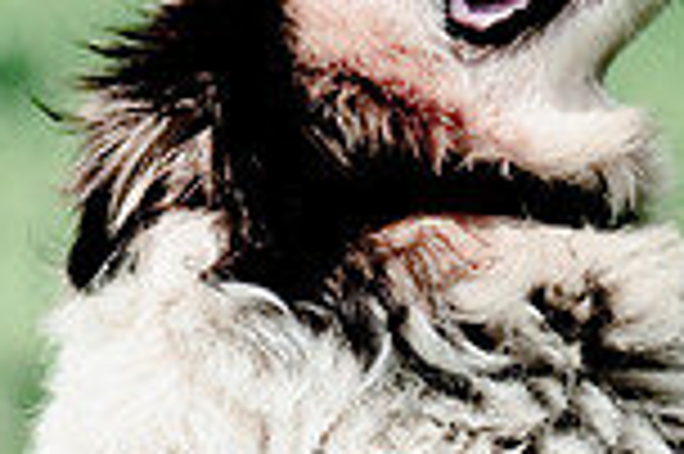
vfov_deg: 2.0
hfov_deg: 3.0
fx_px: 13039
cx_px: 94
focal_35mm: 687
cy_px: 398
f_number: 2.8
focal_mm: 120
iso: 200
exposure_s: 1/6400
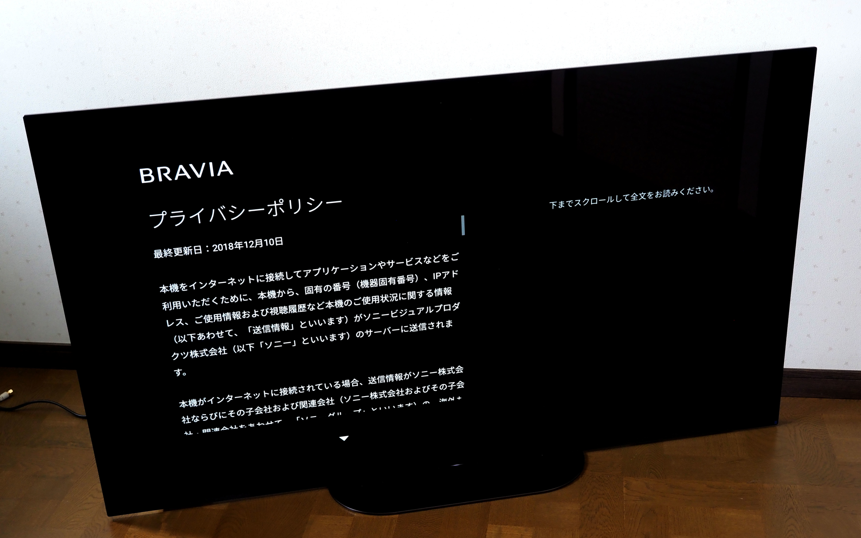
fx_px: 1056
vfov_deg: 28.6
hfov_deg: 44.4
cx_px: 432
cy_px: 289
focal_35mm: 45
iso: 1000
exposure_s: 1/60
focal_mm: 21
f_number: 2.8
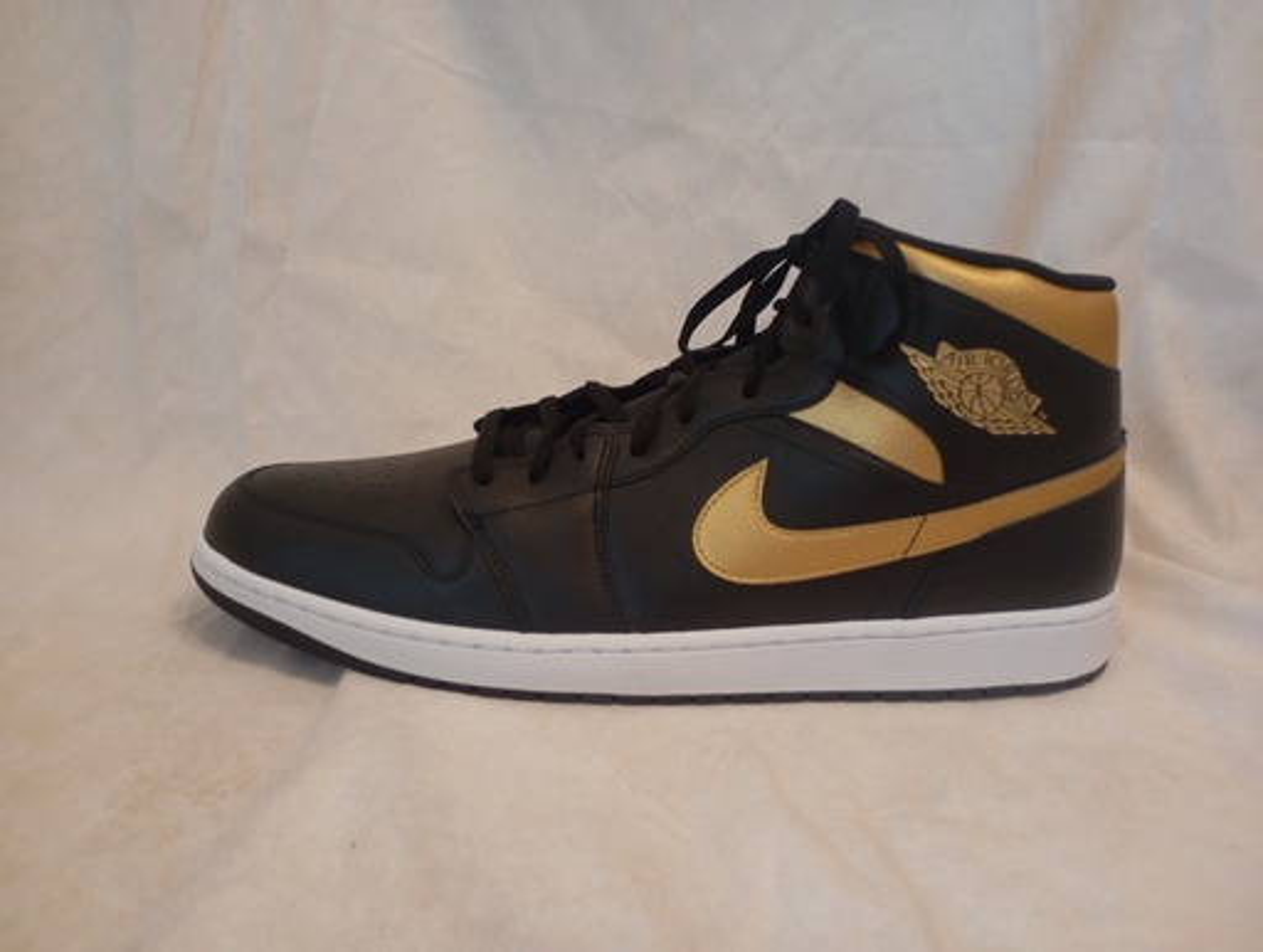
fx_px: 1024
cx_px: 632
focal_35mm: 28
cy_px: 476
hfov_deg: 63.3
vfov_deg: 49.9
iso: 987
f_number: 1.8
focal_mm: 4.27
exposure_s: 1/33.3
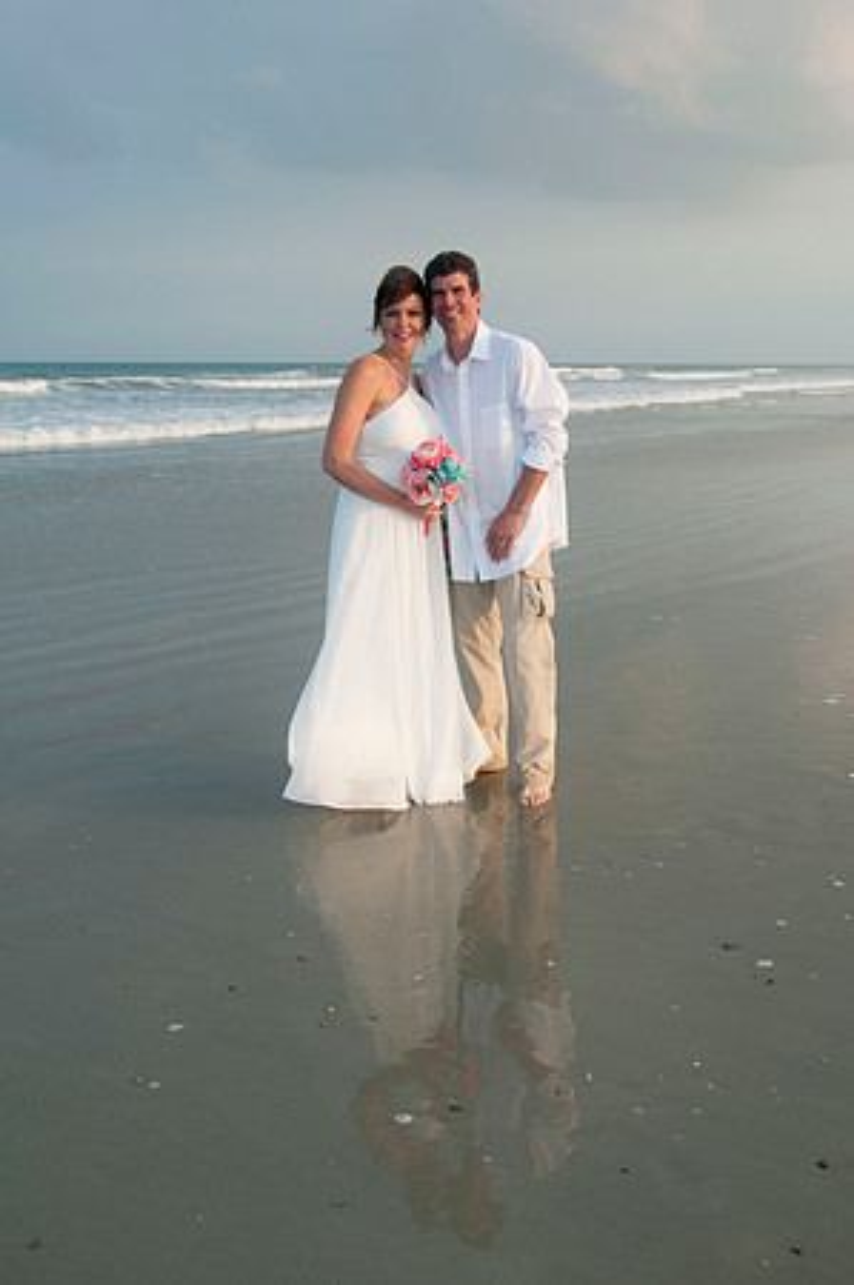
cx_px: 427
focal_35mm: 36
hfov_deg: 36.8
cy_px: 642
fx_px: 1284
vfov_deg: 53.2
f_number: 5.6
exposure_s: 1/250
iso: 100
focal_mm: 24
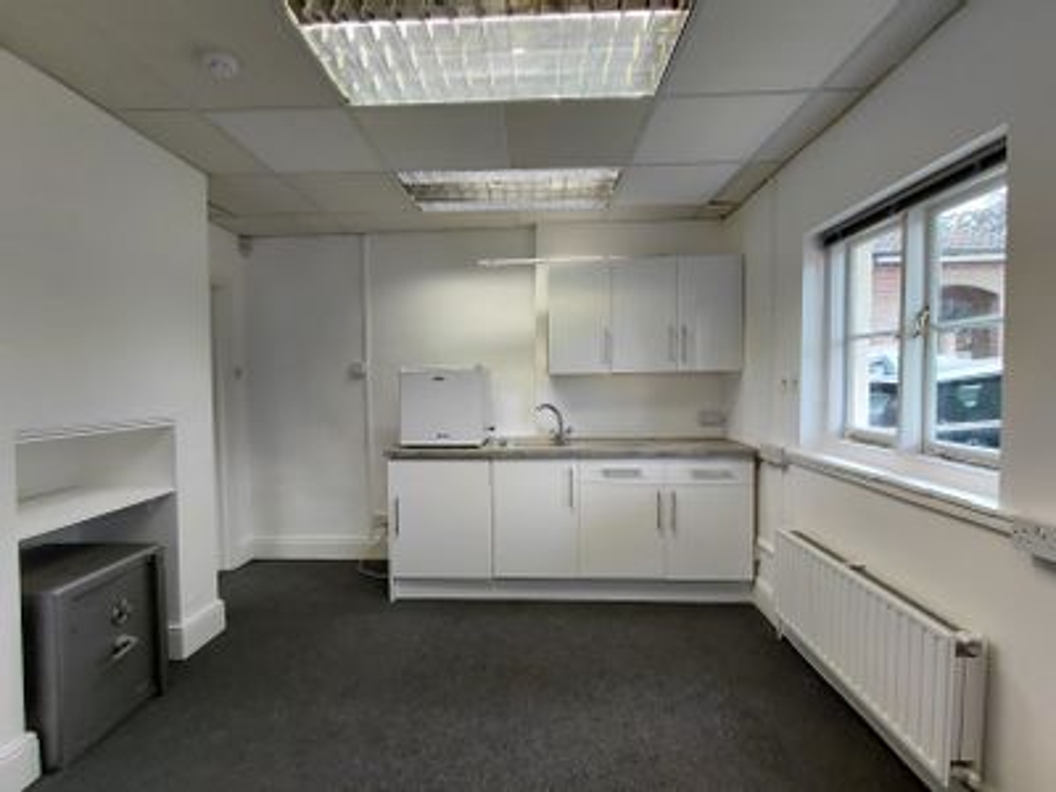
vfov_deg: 78.1
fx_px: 488
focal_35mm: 16
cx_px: 528
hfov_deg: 94.5
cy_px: 396
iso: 50
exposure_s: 1/50
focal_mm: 1.64
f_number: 2.2
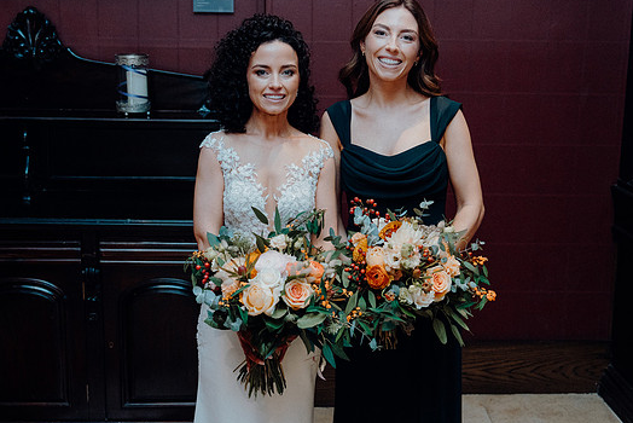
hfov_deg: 38.2
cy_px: 196
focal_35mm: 52
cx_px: 310
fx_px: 915
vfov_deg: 26.0
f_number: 3.5
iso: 3200
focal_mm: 47
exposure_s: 1/160
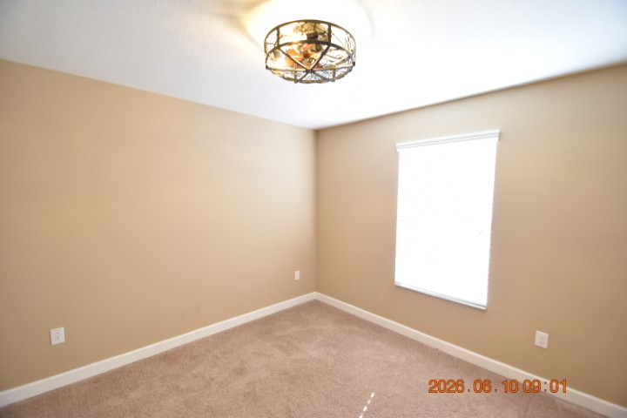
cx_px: 314
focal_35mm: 15
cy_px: 209
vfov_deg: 77.3
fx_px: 261
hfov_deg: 100.4
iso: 800
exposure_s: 1/15
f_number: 3.5
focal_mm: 10
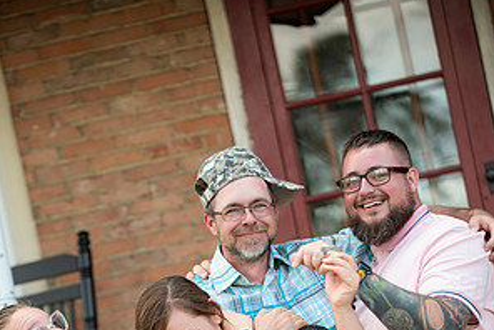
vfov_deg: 8.2
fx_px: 2294
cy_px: 363
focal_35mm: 167
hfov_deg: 12.3
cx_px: 249
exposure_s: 1/250
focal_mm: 110
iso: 200
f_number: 2.8
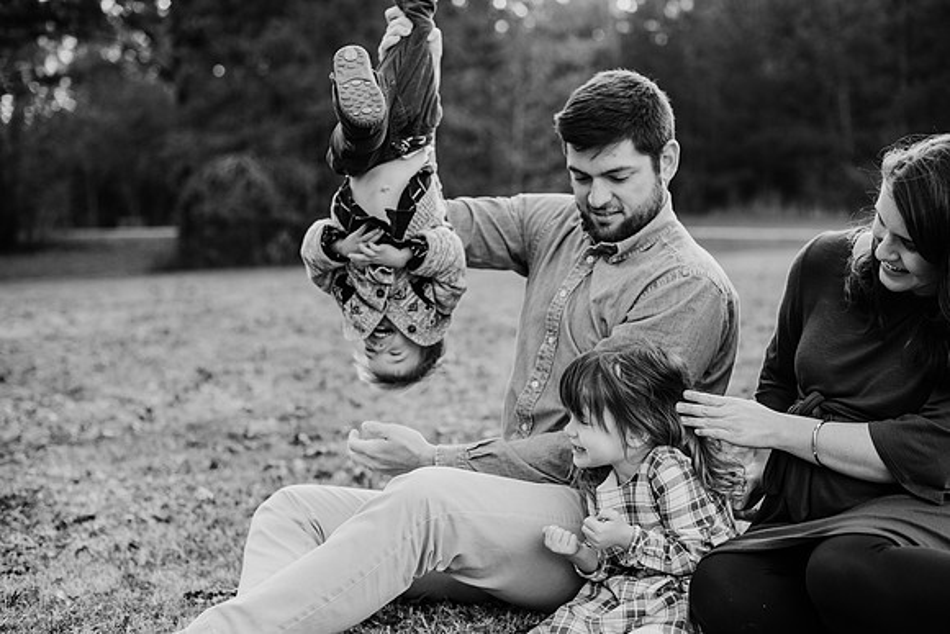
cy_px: 317
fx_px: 1320
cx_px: 475
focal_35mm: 50
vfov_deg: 27.0
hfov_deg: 39.6
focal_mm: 50
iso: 500
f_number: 2.8
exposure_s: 1/1000
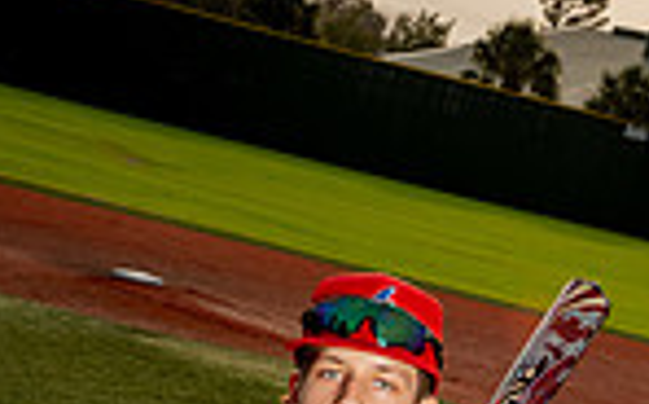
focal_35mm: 124
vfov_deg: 9.5
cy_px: 931
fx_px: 2190
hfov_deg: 16.9
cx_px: 294
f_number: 11
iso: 250
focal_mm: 40
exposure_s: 1/250
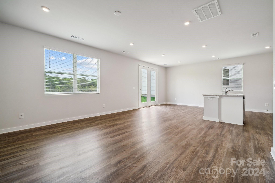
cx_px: 138
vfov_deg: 81.2
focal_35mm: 14
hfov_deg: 104.3
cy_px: 92
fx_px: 107
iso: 160
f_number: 7.1
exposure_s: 1/80
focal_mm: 14
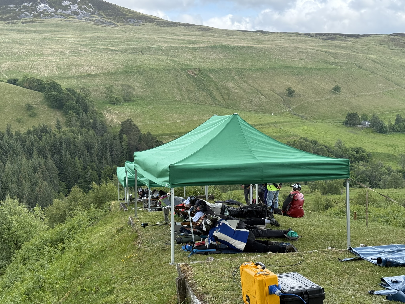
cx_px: 202
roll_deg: +0.7
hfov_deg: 39.7
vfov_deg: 30.3
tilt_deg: -5.8
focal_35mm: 48
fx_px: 562
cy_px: 152
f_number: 1.78
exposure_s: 1/1013
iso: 100
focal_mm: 6.76
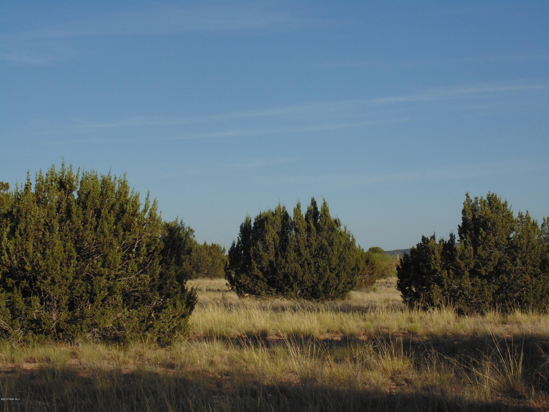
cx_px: 274
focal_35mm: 79
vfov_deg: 18.7
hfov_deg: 24.7
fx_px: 1253
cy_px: 206
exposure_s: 1/800
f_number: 4.3
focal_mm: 14.1
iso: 80
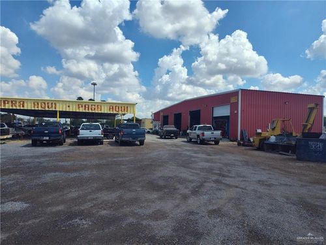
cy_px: 122
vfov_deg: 58.9
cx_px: 163
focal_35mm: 23
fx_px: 217
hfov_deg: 73.9
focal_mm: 5.56
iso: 100
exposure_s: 1/2723
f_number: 1.8
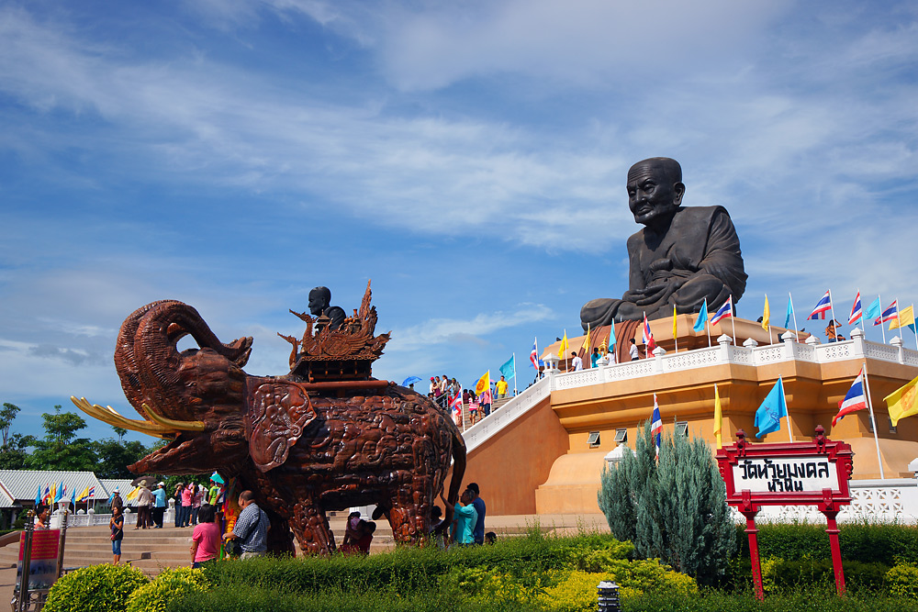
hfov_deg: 54.4
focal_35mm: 35
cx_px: 459
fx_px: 893
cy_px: 306
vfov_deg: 37.9
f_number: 11
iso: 100
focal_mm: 35
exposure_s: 1/200
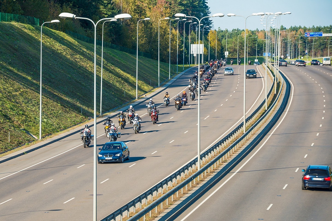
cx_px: 166
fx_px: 1475
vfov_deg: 8.6
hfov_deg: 12.8
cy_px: 110
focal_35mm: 160
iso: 110
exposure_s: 1/200
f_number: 7.1
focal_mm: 160
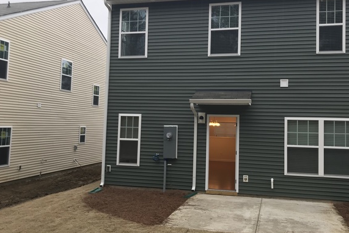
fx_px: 330
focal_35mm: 34
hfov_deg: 55.6
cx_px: 197
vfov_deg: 38.9
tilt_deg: +5.4
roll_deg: -2.1
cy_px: 108
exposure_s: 1/60
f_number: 1.8
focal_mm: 3.99
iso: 25
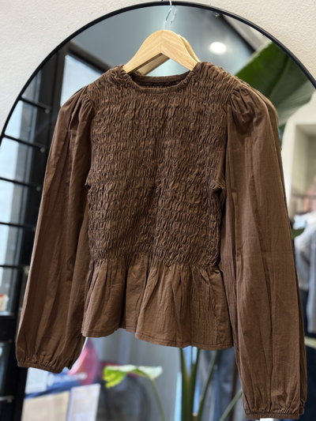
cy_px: 210
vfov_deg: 36.8
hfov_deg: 28.0
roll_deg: +1.5
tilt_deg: -8.2
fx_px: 633
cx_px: 158
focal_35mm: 52
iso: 100
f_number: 1.6
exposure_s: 1/33
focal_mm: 5.96
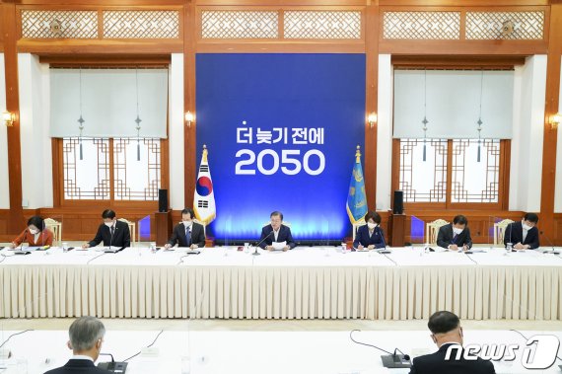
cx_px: 281
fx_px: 484
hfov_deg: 60.3
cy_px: 187
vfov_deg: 42.3
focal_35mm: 31
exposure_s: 1/200
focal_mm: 31
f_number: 3.5
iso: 5000
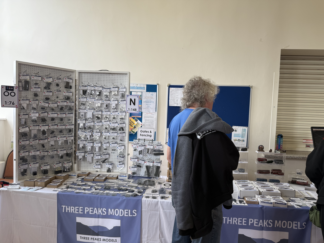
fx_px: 225
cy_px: 122
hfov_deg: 71.6
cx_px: 162
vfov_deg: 56.8
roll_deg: -2.4
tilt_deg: -2.7
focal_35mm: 24
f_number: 1.78
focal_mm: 6.76
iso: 64
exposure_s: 1/126
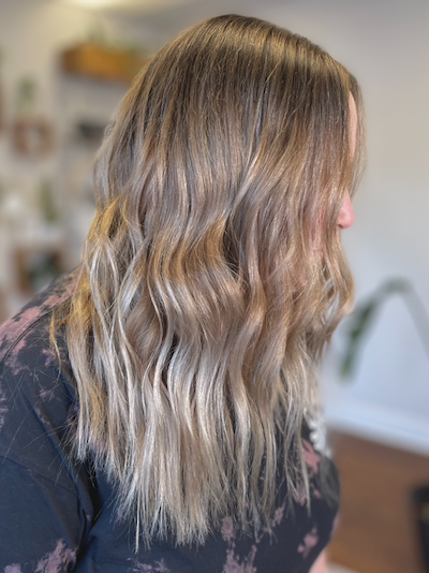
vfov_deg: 67.3
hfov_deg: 53.0
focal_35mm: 26
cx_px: 214
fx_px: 430
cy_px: 286
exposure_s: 1/120
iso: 80
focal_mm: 5.1
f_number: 1.6
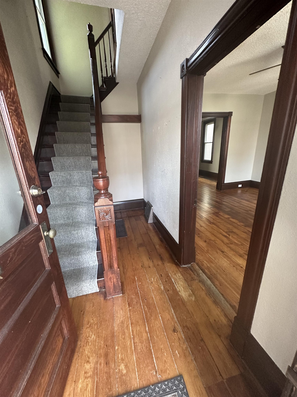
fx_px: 160
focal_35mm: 14
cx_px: 148
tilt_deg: -15.9
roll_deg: +3.5
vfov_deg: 102.1
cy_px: 198
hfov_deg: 85.7
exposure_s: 1/68
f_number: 2.2
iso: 320
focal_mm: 2.22
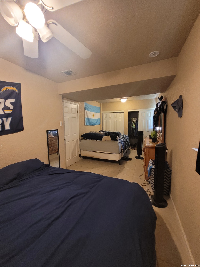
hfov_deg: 89.9
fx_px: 100
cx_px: 100
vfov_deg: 106.2
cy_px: 134
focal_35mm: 13
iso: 400
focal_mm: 1.74
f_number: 2.2
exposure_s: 1/30
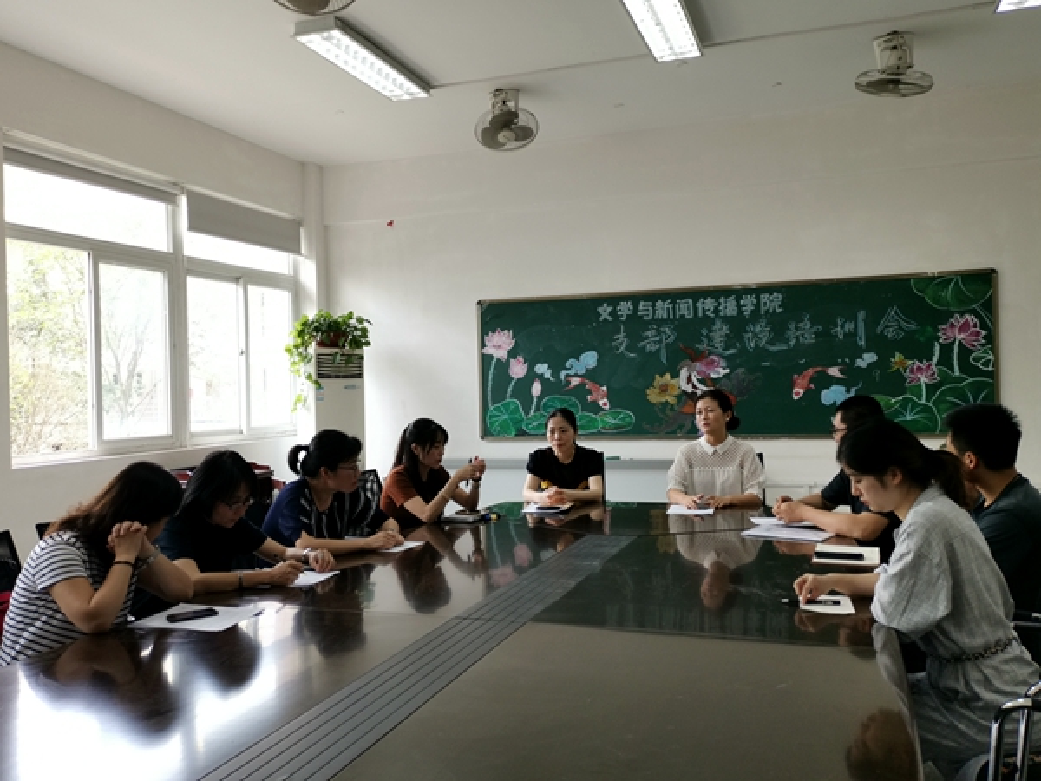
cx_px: 520
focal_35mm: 29
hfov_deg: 61.7
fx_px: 872
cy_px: 390
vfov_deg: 48.2
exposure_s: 1/100
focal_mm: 4.75
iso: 100
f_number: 1.8
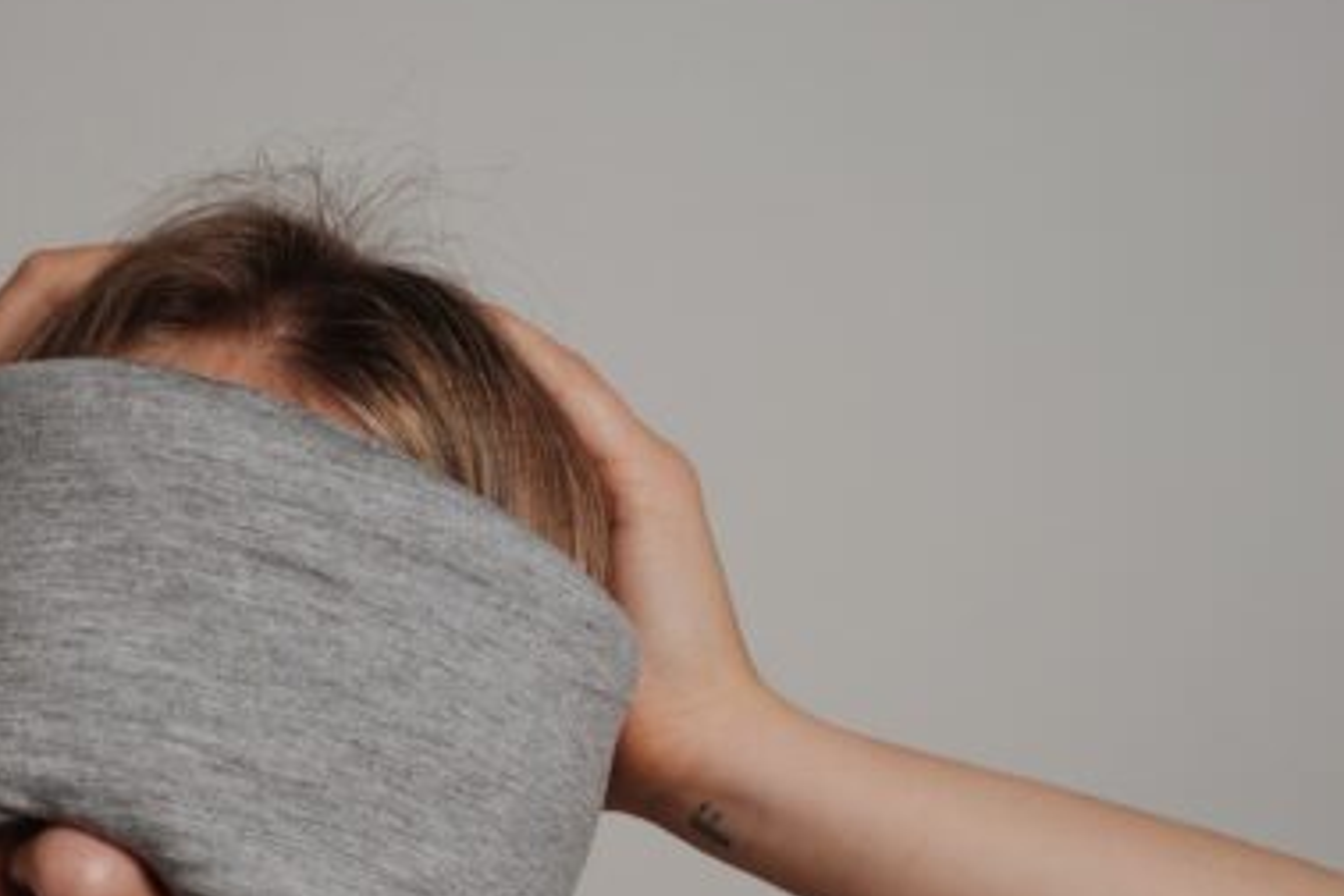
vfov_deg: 21.8
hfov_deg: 31.6
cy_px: 800
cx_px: 188
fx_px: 2277
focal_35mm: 61
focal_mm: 20
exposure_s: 1/160
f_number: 4
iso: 320
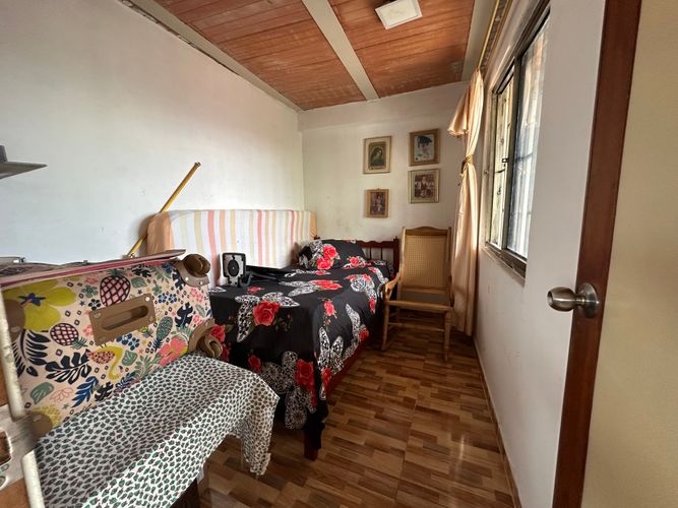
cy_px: 254
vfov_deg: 85.7
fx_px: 274
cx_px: 339
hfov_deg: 102.1
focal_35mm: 14
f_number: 2.2
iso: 160
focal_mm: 2.22
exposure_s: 1/99
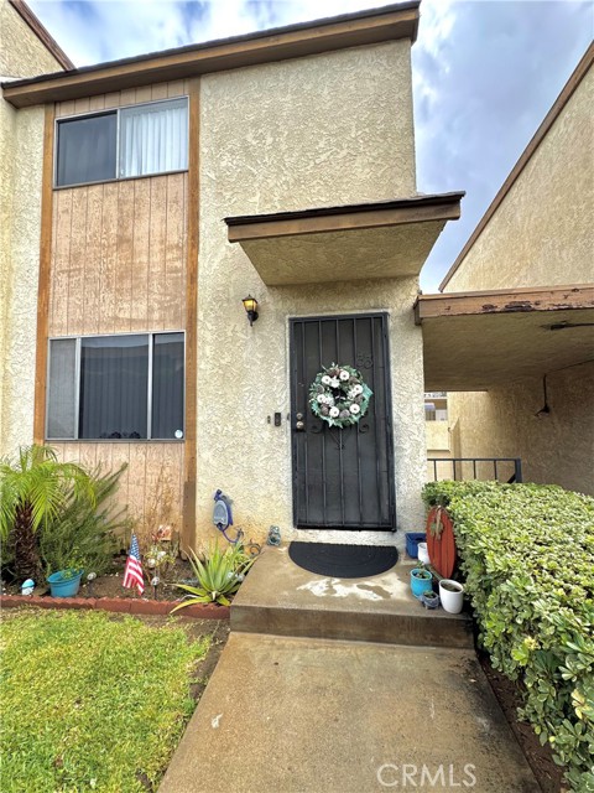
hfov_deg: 85.7
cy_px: 396
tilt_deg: +3.9
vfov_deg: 102.1
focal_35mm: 14
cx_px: 297
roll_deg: +0.5
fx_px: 320
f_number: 2.2
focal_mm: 2.22
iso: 40
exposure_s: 1/508
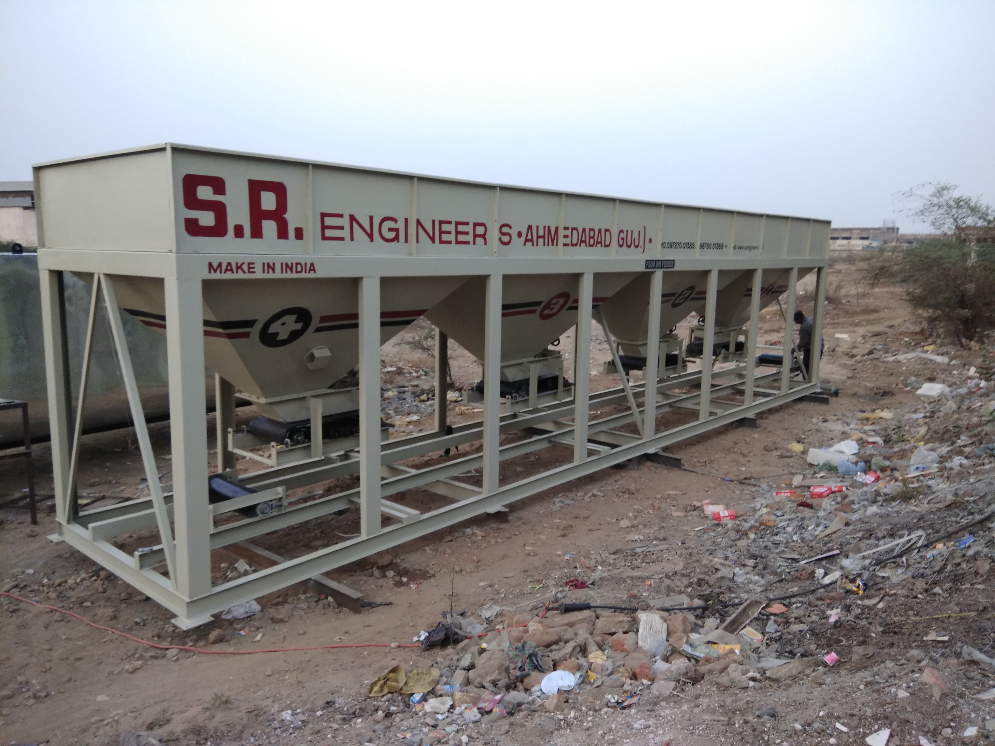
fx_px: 604
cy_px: 373
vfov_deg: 63.4
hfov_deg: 79.0
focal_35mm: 21
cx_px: 498
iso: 200
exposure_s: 1/33
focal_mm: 3.57
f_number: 2
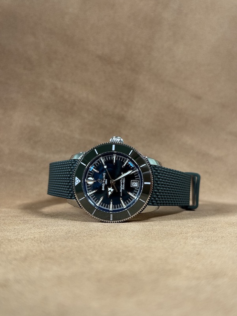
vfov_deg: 39.7
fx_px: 438
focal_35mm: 48
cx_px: 118
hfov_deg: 30.3
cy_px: 158
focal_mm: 6.76
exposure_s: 1/60
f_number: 1.78
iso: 160
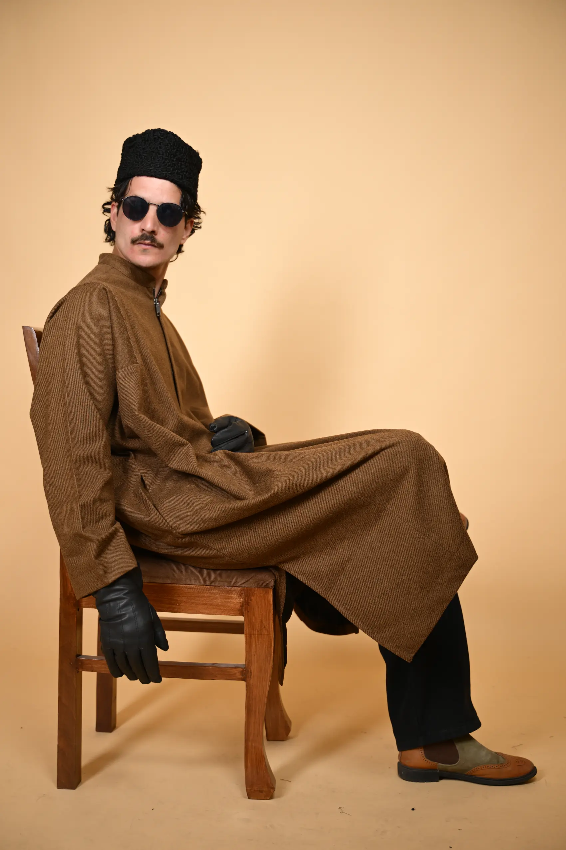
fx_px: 1108
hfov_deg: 28.6
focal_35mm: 47
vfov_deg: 41.9
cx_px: 283
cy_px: 425
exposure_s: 1/160
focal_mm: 47
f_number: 2.8
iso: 100
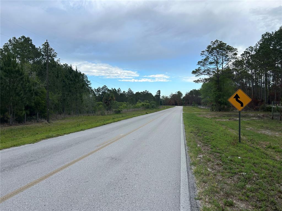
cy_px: 106
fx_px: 212
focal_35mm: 26
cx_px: 141
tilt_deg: +1.0
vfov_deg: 53.1
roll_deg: +0.8
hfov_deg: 67.3
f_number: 1.5
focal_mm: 5.7
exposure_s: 1/1344
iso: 50
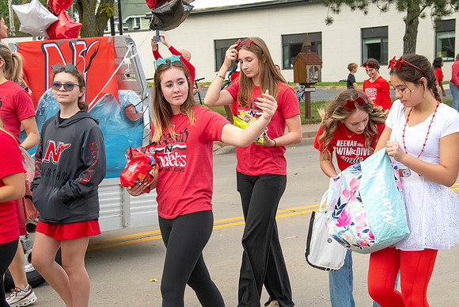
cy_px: 154
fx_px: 1046
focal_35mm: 82
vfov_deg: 16.7
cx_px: 230
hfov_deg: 24.8
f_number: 11
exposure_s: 1/320
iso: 3200
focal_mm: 82
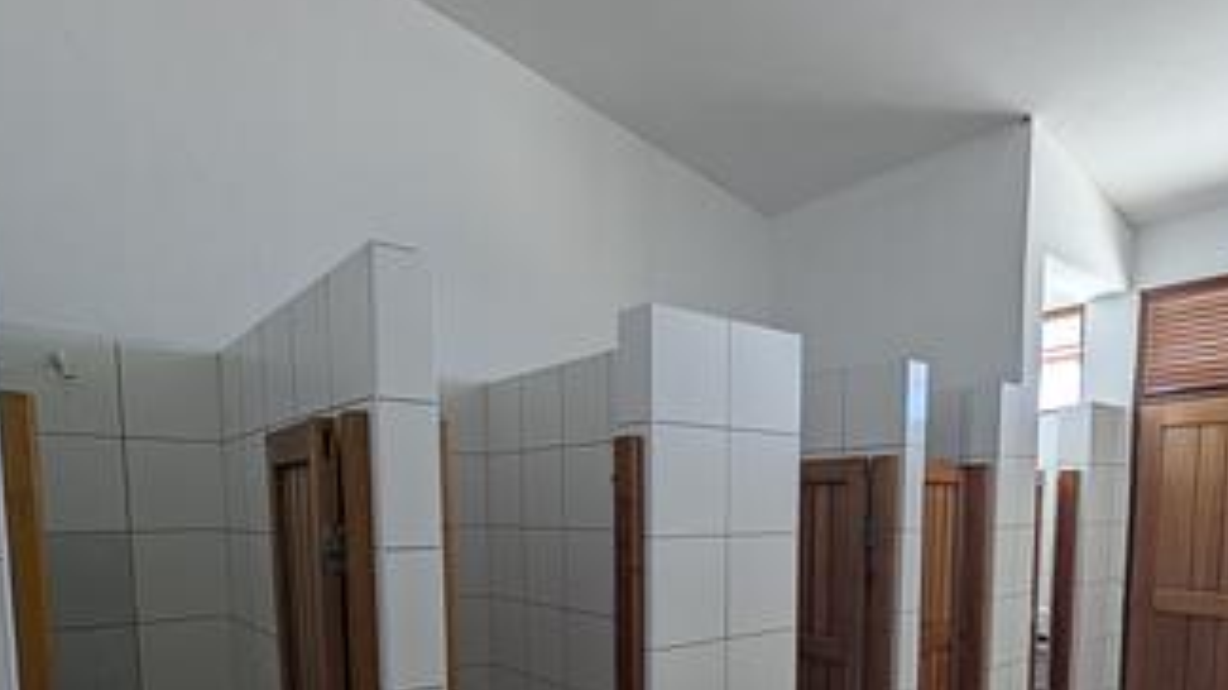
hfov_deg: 78.4
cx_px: 692
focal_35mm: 23
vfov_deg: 46.2
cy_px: 576
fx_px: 749
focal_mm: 2.35
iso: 125
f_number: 2.2
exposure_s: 1/191
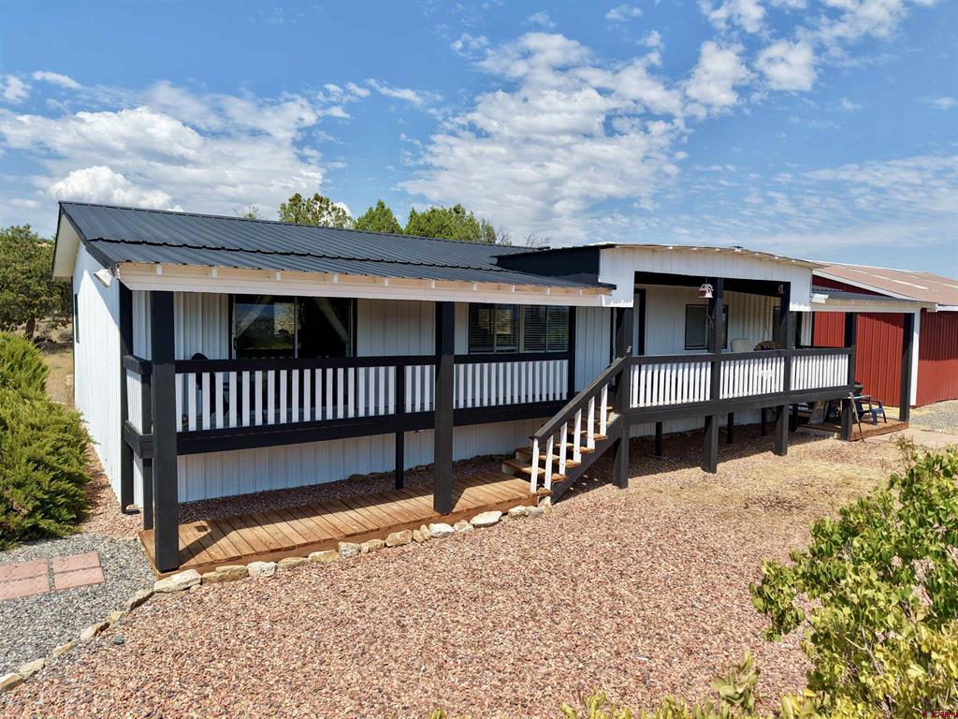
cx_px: 479
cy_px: 360
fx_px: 664
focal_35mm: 24
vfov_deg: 56.8
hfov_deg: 71.6
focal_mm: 8.67
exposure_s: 1/4000
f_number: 1.8
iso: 130
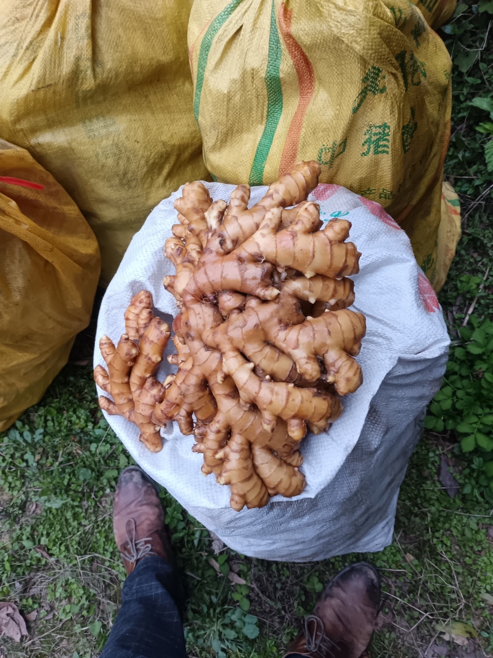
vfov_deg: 67.3
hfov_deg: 53.1
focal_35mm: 26
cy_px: 329
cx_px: 246
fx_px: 494
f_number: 1.8
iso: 808
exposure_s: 1/33.3
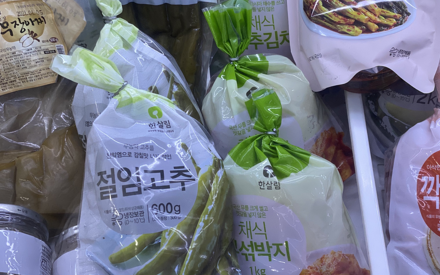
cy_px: 101
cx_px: 213
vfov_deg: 17.8
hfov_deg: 28.2
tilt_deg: -55.6
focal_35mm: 73
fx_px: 875
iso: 125
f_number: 2
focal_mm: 6
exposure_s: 1/120
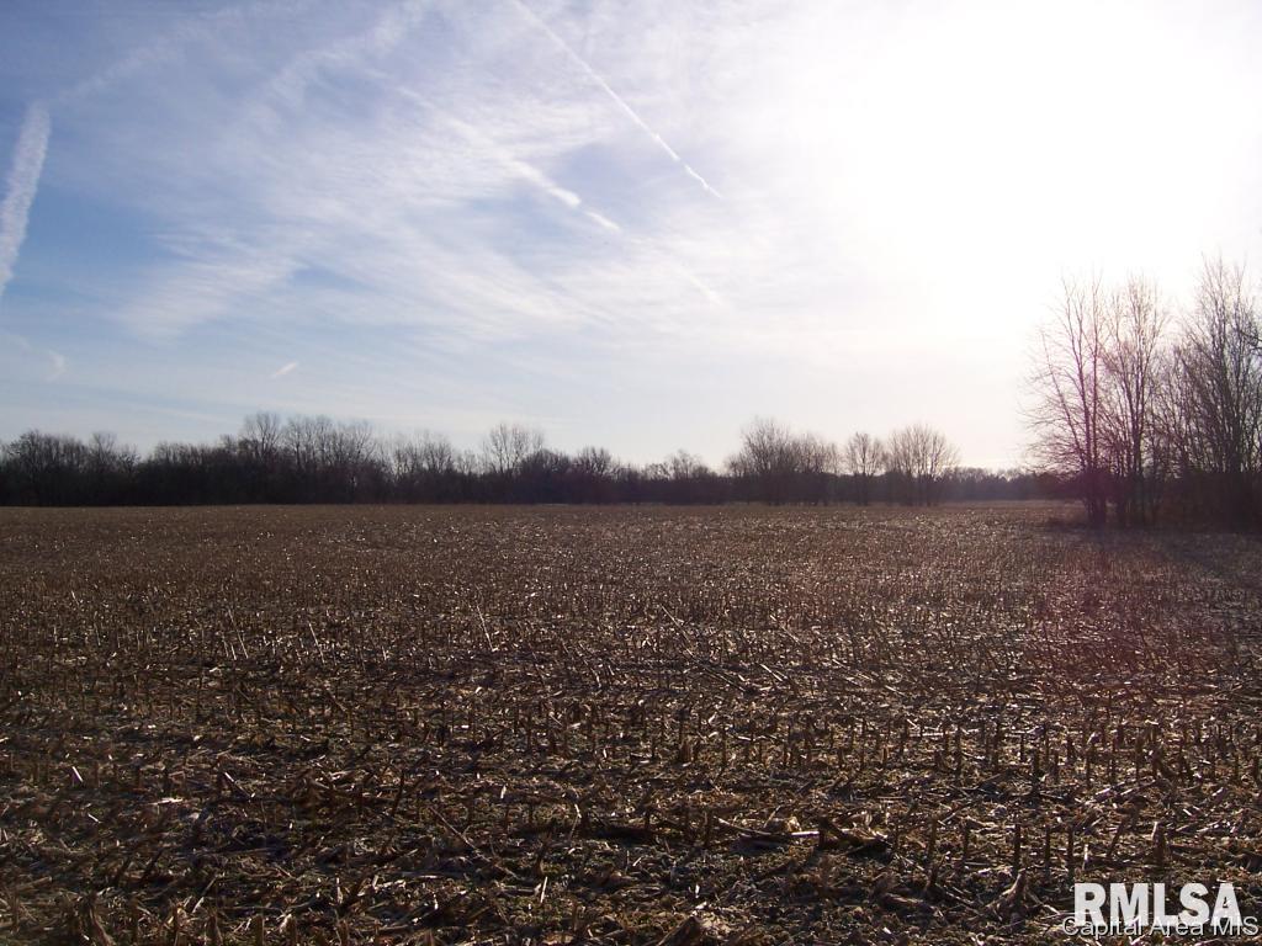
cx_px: 631
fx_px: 1312
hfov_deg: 51.4
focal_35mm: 36
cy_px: 473
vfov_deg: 39.7
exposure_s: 1/1000
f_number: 4.8
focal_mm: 6
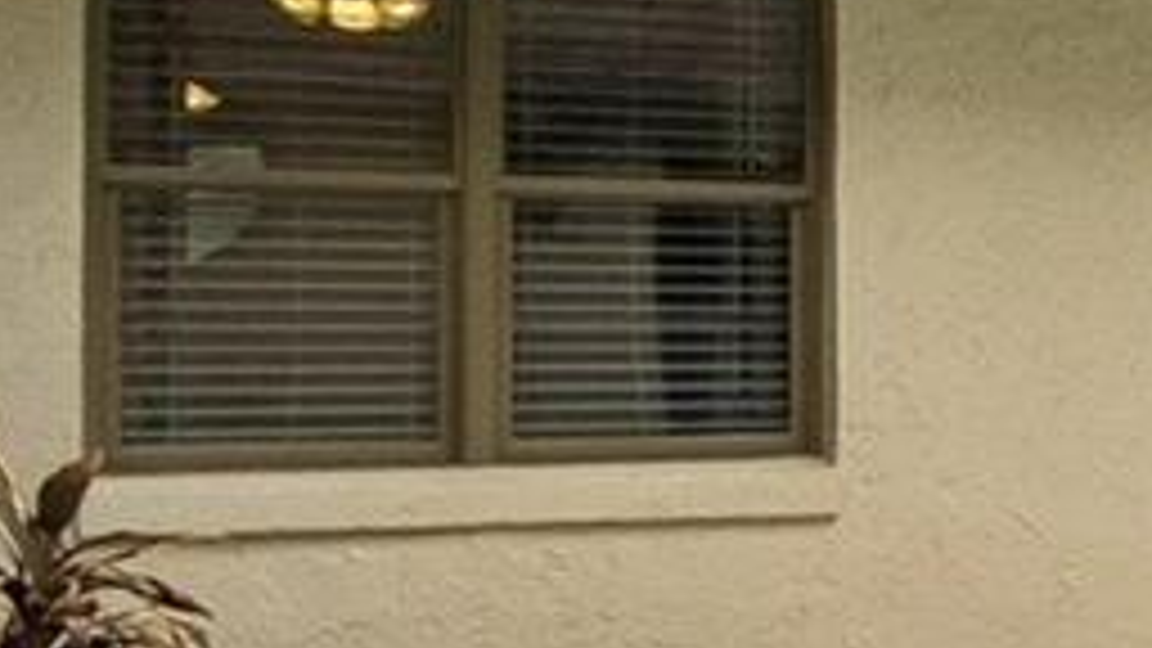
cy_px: 315
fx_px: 2994
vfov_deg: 12.4
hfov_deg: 13.1
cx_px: 3074
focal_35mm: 98
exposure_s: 1/80
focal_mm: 10
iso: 200
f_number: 8
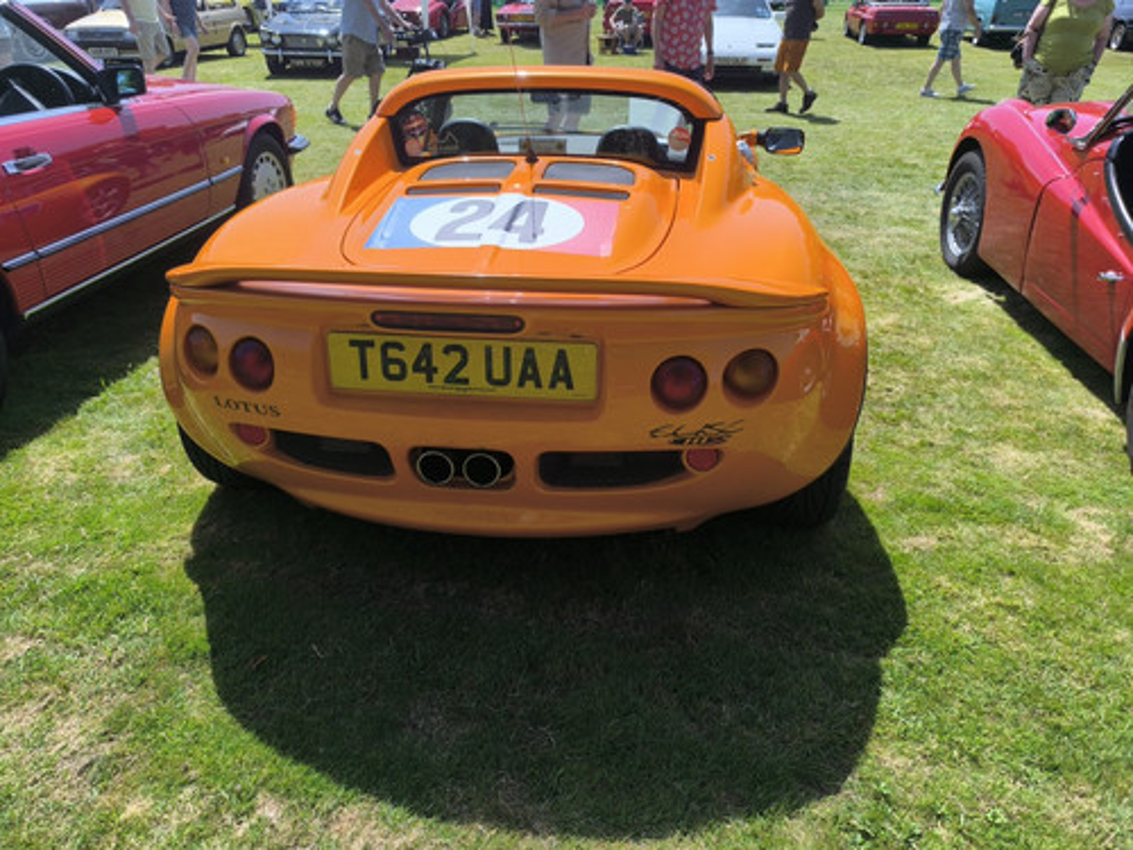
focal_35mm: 23
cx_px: 566
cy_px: 425
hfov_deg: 73.9
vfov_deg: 58.9
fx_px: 753
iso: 50
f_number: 1.65
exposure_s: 1/1304
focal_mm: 6.14
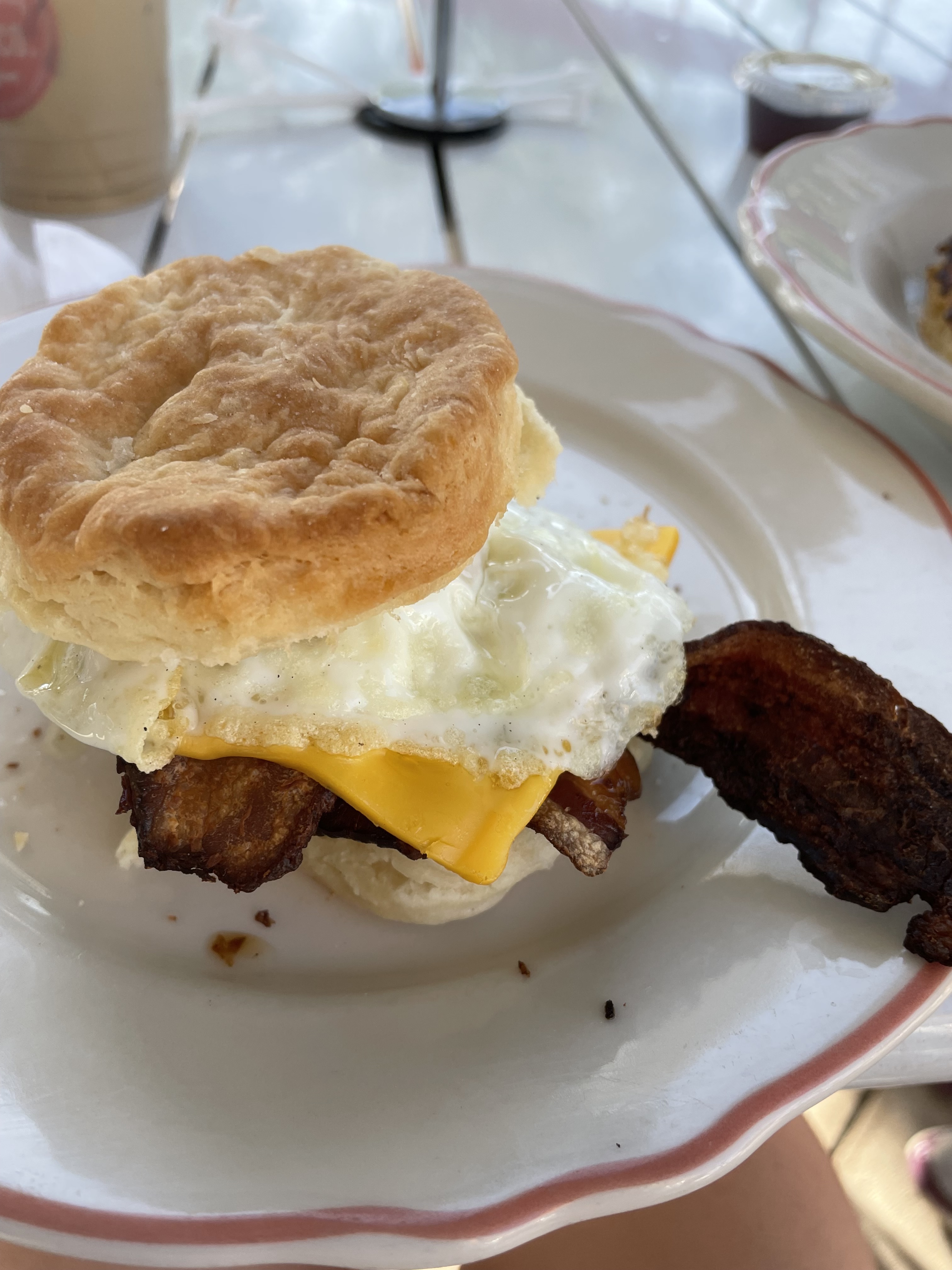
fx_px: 953
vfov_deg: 67.3
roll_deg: -1.4
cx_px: 476
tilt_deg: -43.3
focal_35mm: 26
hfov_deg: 53.1
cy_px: 635
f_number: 1.6
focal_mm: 4.2
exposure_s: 1/479
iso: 32
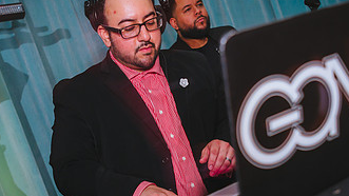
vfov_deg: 26.6
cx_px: 155
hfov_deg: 46.3
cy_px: 154
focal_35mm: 44
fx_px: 407
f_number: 2.8
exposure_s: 1/40
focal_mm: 24
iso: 2000
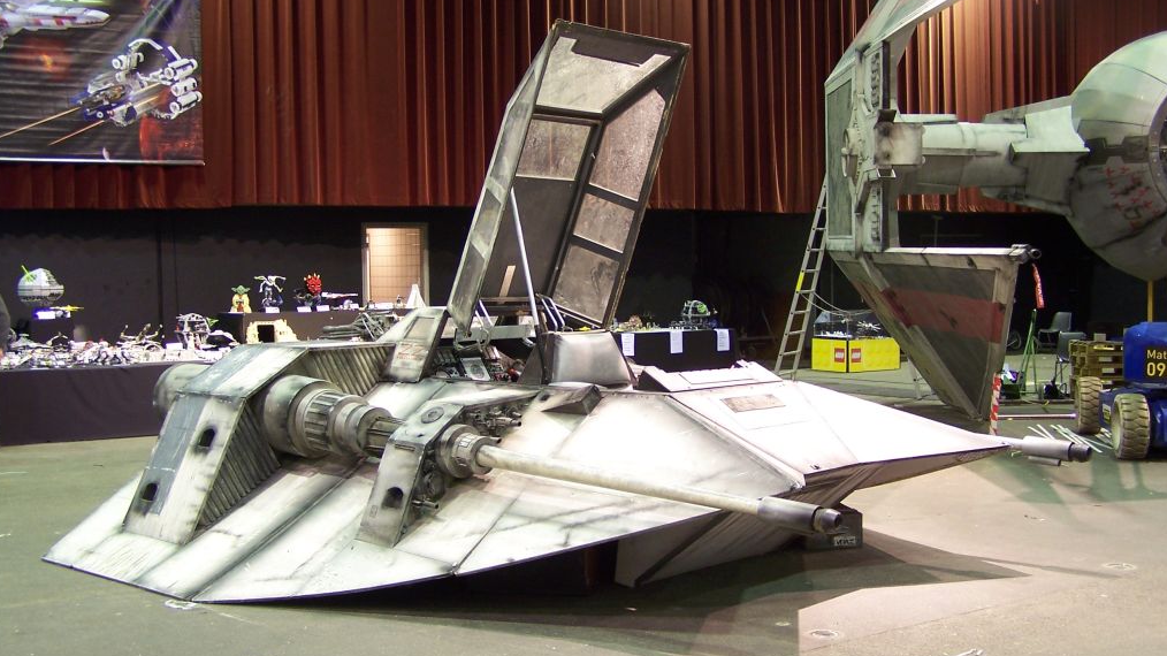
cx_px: 581
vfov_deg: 27.1
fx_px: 1361
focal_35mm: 44
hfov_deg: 46.4
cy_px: 331
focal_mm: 6.7
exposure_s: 1/2
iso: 80
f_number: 2.8
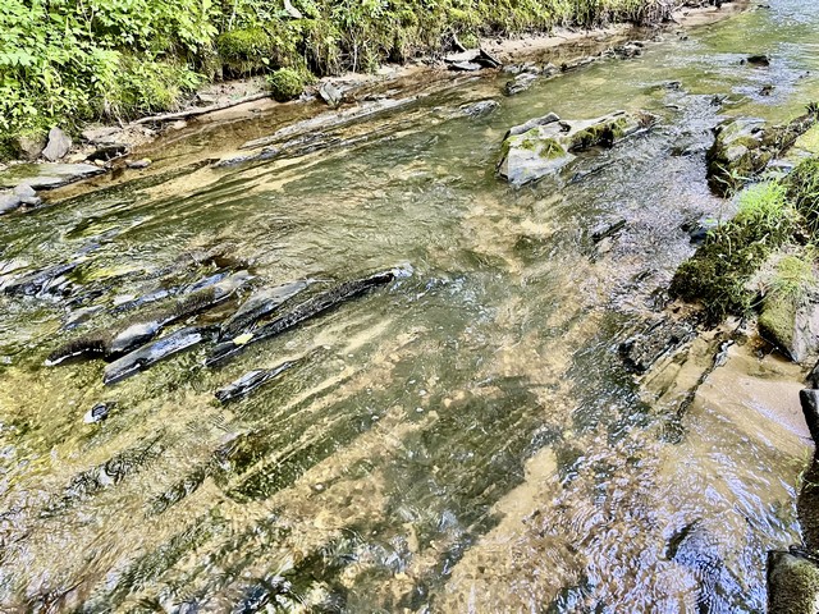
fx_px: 615
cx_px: 410
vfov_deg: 53.1
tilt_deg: -31.8
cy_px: 307
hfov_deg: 67.3
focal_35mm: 26
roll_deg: +2.5
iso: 320
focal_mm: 5.1
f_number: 1.6
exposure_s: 1/60
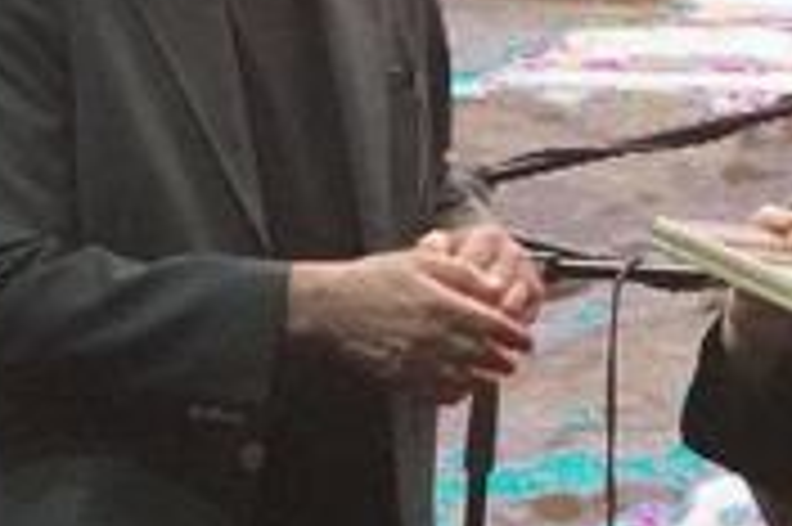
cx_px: 1228
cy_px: 312
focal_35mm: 612
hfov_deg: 3.4
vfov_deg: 2.2
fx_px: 13451
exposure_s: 1/80
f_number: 8
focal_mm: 70
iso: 12800
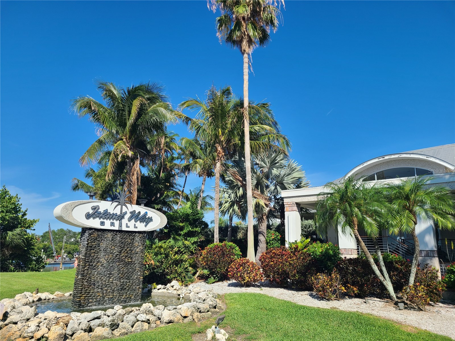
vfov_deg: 53.1
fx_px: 342
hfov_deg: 67.3
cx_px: 228
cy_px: 170
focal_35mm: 26
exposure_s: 1/1941
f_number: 1.8
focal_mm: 5.4
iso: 40
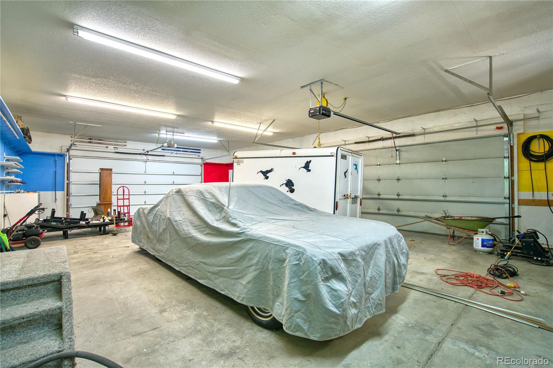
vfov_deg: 73.7
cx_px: 276
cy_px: 184
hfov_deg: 96.7
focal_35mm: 16
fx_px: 246
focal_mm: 16
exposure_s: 1/25
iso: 500
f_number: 4
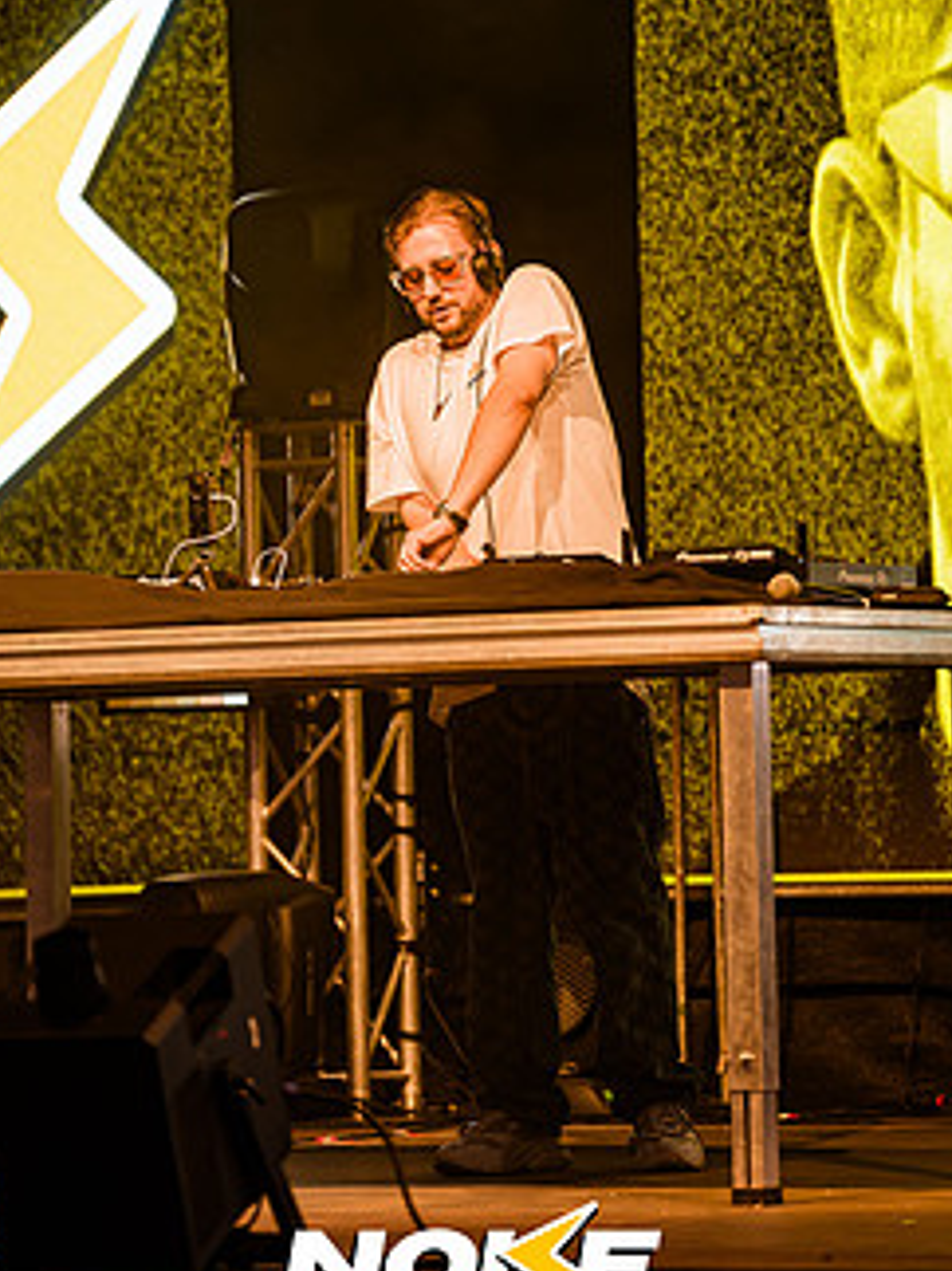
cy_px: 547
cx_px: 472
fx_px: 7375
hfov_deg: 7.4
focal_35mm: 201
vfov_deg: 9.8
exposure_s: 1/60
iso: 125
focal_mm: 150
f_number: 2.8
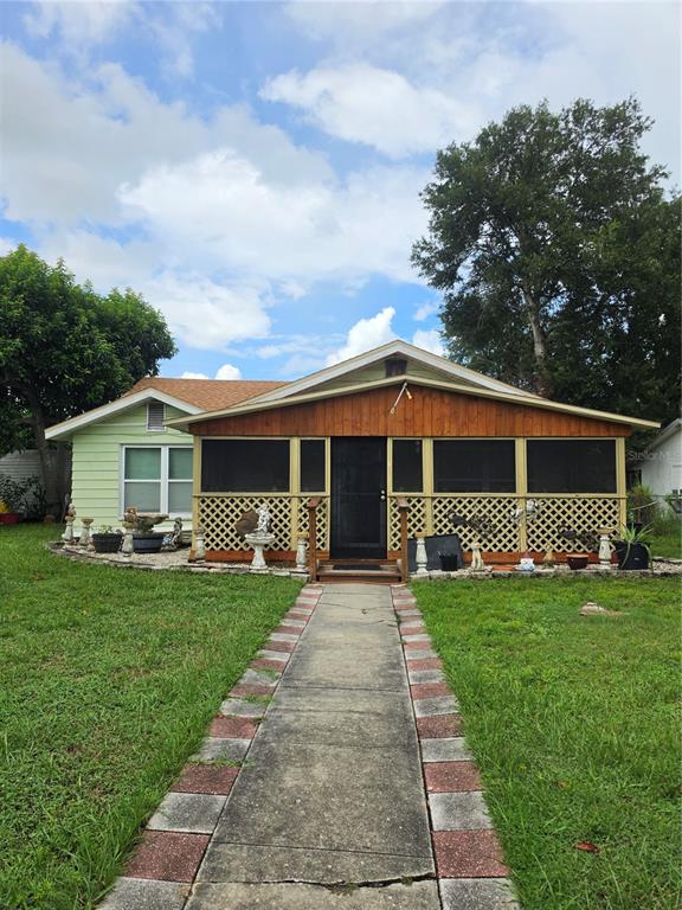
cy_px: 455
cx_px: 341
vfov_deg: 73.9
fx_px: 604
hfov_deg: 58.9
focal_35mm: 23
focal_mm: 6.5
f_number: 1.4
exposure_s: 1/5151
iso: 64
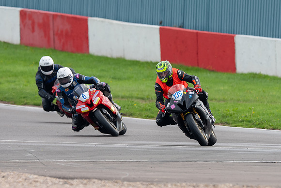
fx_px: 8815
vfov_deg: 1.2
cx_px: 176
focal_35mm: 1129
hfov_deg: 1.8
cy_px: 114
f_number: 6.3
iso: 200
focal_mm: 600
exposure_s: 1/500
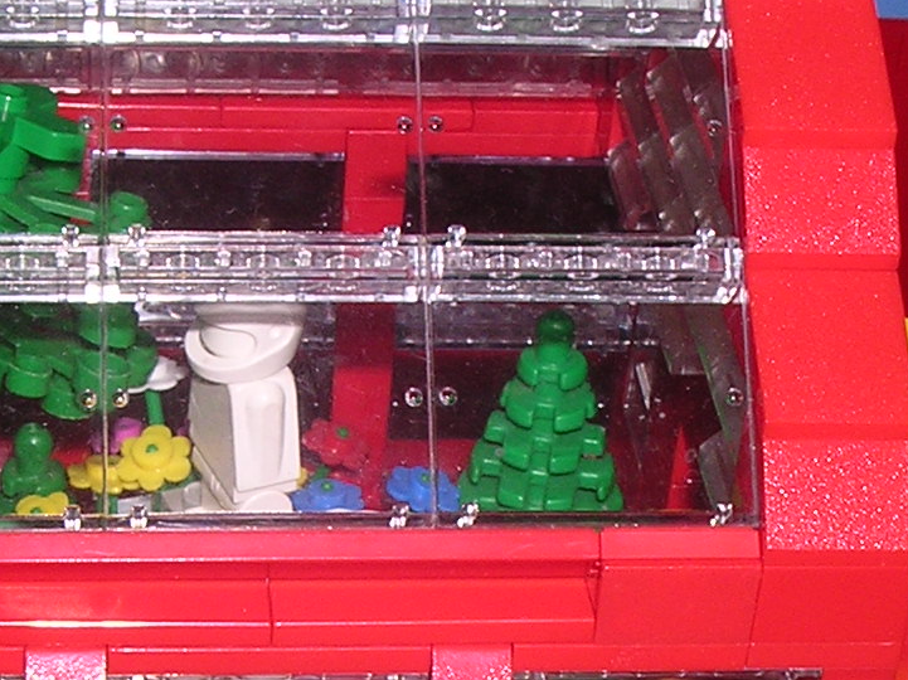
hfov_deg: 18.2
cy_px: 637
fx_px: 2831
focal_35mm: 108
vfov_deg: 13.5
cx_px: 301
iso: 100
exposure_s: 1/60.1
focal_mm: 5.8
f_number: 5.6
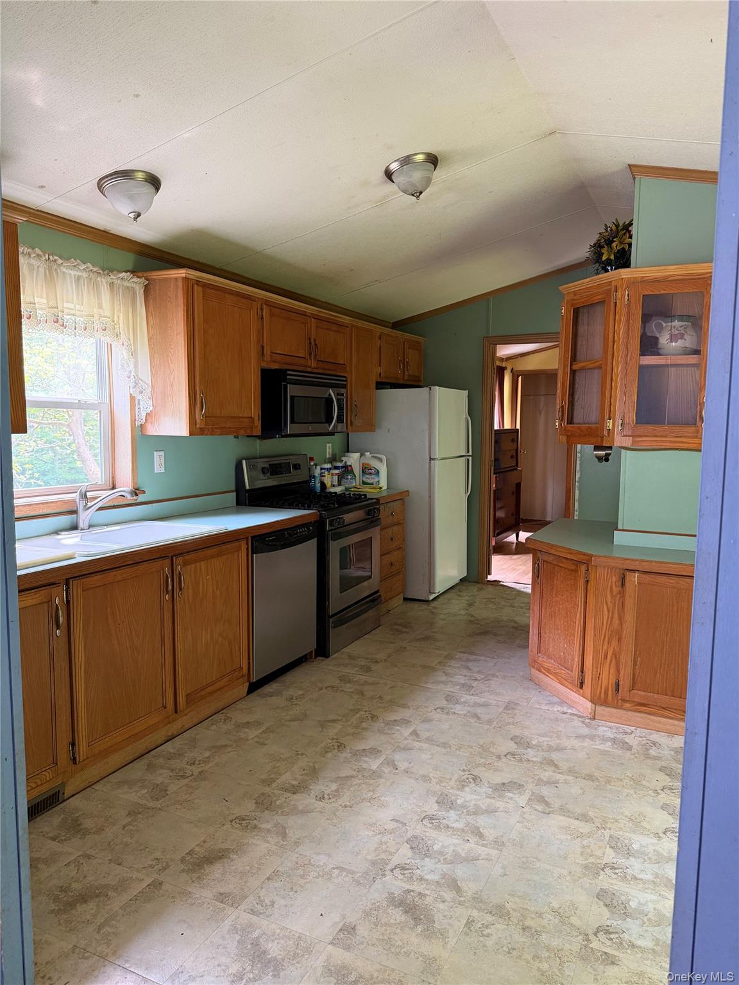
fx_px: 683
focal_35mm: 24
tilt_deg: -6.0
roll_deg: -0.3
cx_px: 370
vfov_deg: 71.6
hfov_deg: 56.8
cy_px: 492
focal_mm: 6.76
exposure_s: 1/60
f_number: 1.78
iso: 250
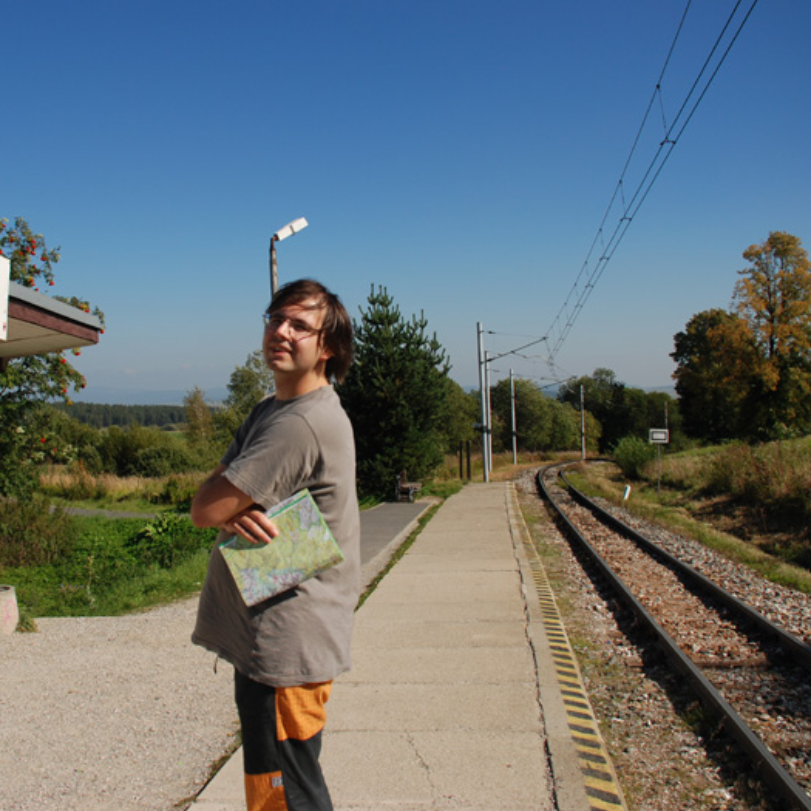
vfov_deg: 47.2
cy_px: 402
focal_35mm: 35
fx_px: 928
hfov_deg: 46.8
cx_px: 300
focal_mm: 18
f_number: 3.5
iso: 100
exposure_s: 1/1250
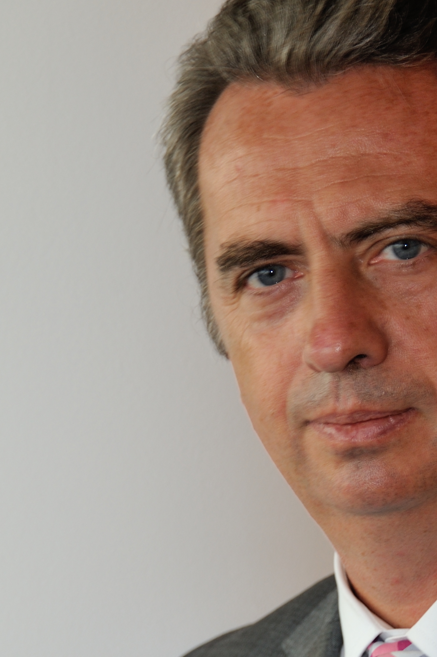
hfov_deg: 5.4
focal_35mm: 252
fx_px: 4594
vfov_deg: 8.1
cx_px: 337
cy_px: 604
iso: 400
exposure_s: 1/60
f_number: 5.3
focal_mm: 112
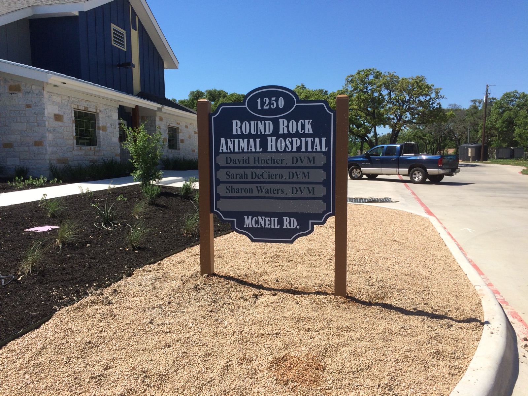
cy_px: 198
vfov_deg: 48.2
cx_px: 264
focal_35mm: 29
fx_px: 442
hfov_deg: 61.7
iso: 32
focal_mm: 4.15
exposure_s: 1/2415
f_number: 2.2
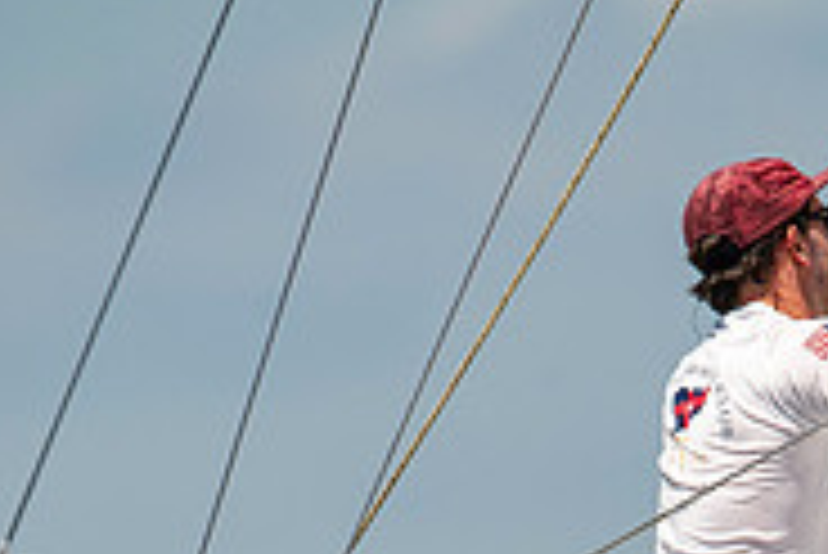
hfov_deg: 1.1
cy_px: 851
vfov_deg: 0.7
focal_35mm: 1890
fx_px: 43503
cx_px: 504
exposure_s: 1/5000
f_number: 5
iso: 400
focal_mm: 600
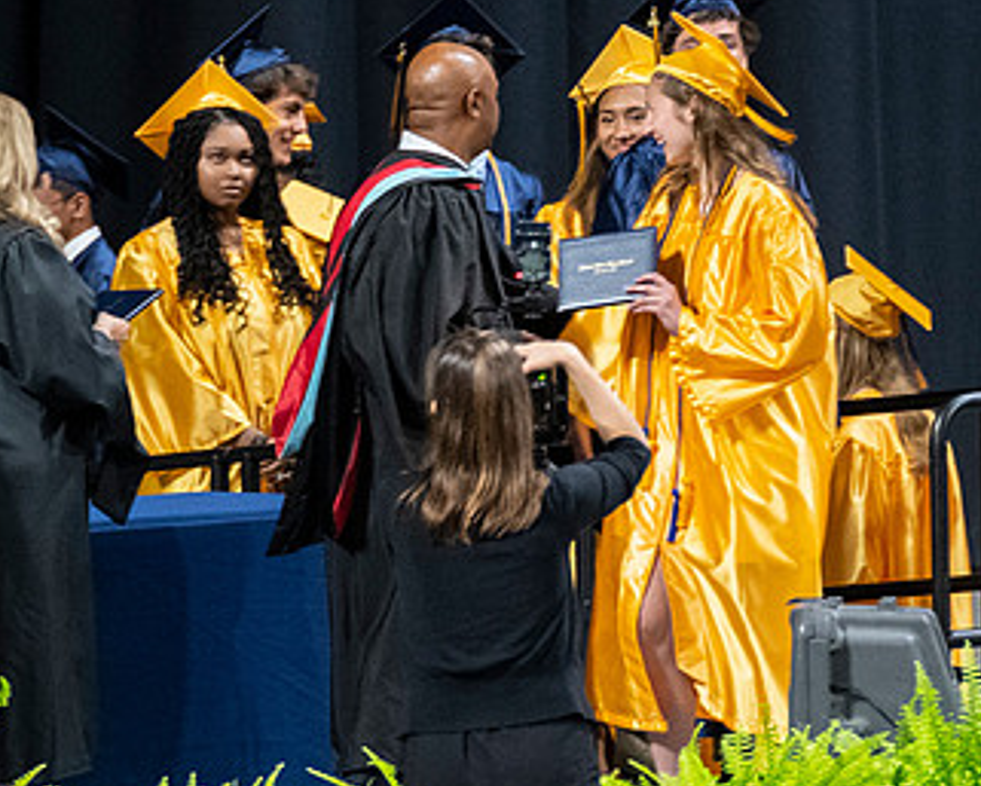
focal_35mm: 687
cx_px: 712
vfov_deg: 2.3
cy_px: 422
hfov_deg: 2.8
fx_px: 19952
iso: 2000
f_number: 4
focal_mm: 200
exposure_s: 1/200
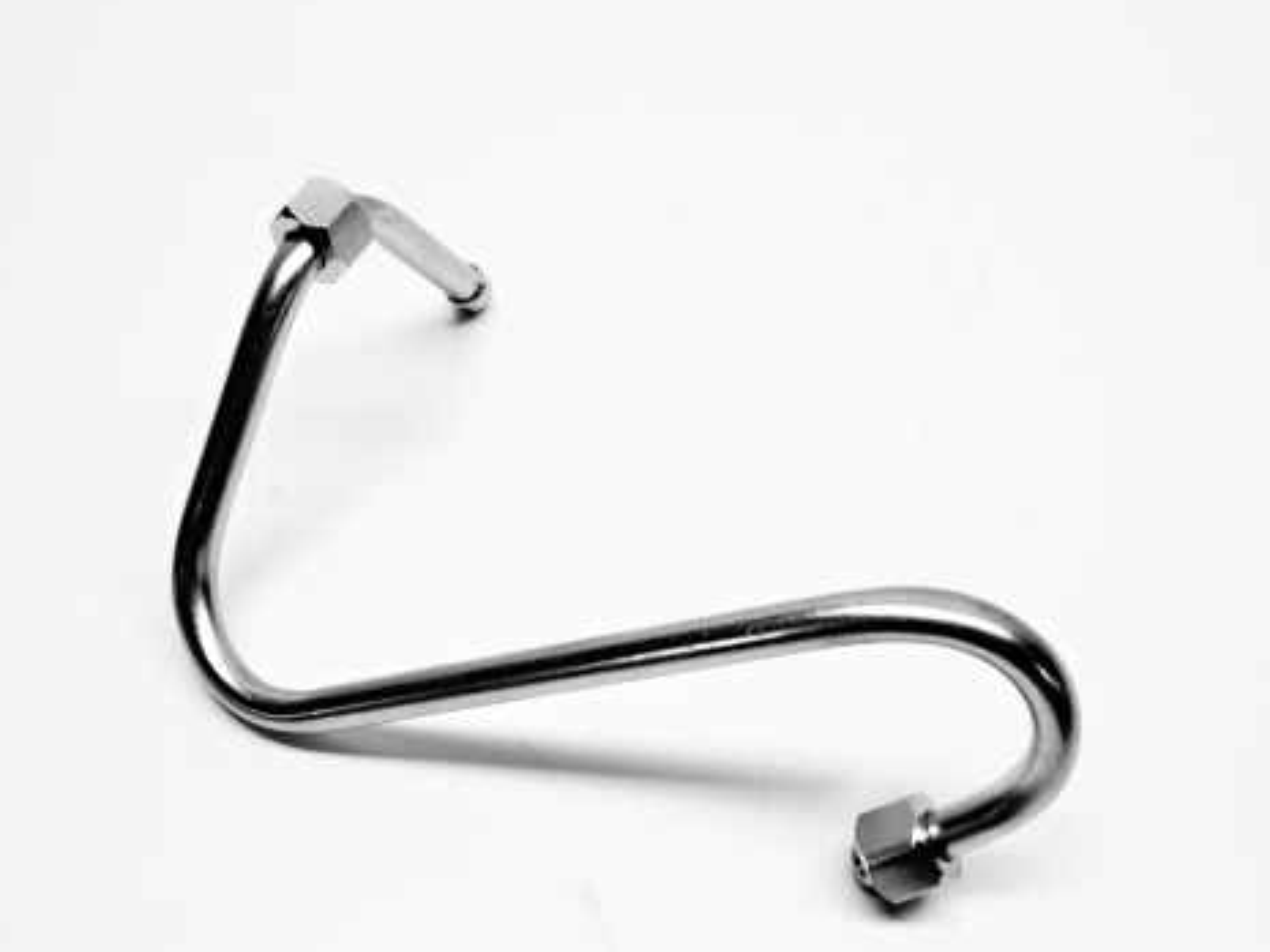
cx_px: 535
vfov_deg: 42.5
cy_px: 616
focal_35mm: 33
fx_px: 1211
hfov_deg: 55.1
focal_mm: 4.1
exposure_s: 1/30
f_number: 3.5
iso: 100
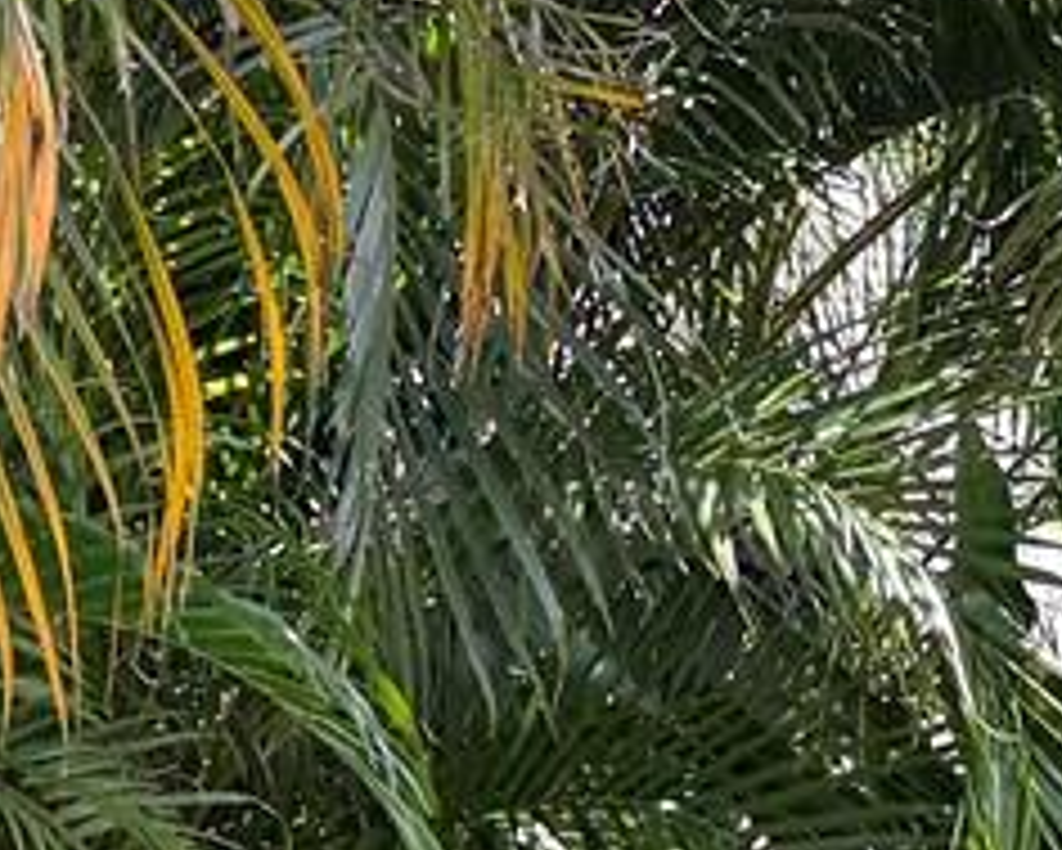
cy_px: 1187
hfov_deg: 12.0
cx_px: -76
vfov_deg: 9.5
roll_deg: +0.1
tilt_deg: -7.1
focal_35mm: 159
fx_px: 5000
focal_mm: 6.76
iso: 100
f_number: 1.78
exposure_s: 1/1156
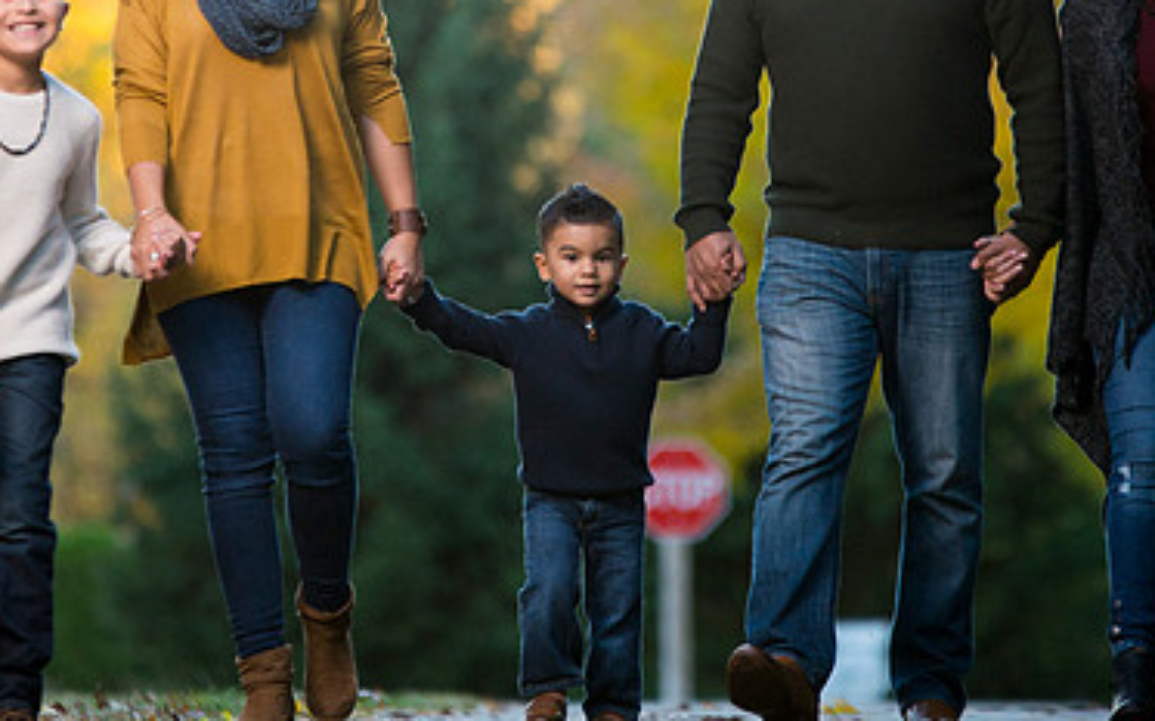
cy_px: 74
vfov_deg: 3.3
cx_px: 471
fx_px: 12621
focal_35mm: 401
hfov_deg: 5.2
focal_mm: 200
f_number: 3.2
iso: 640
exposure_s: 1/640
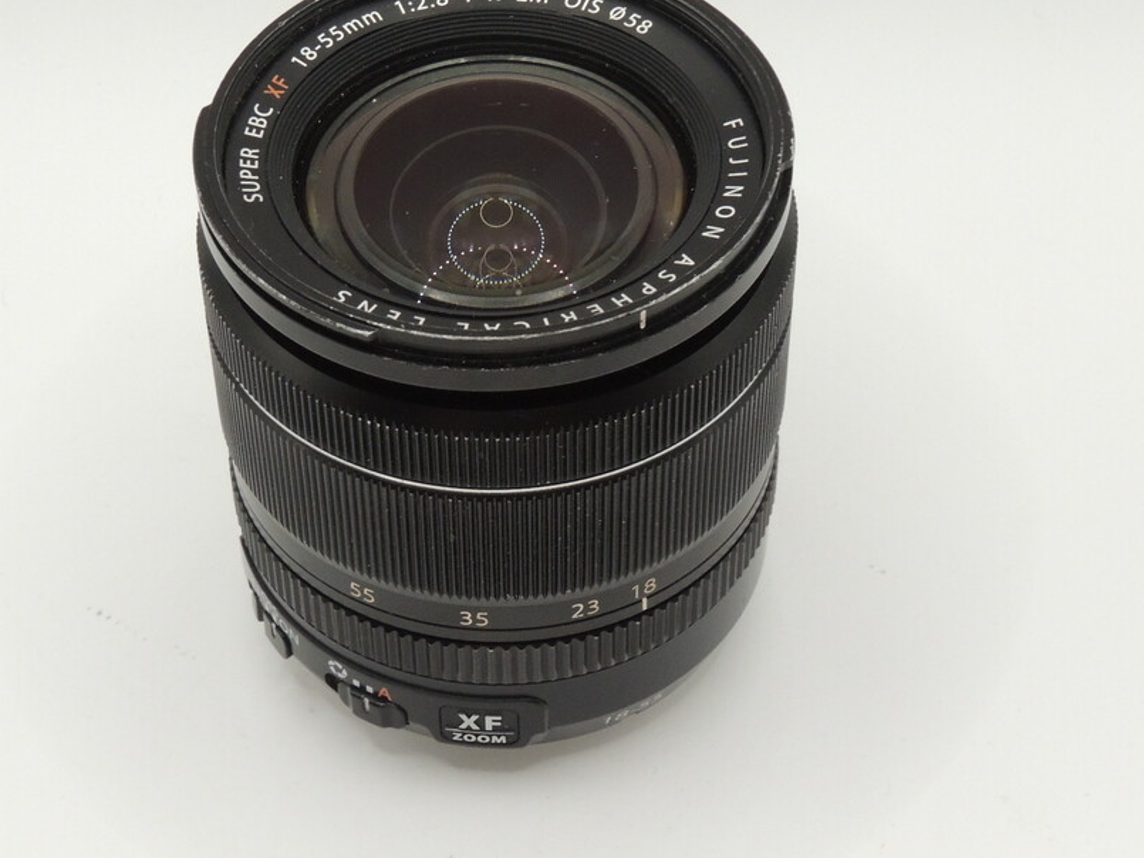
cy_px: 347
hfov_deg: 23.8
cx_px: 504
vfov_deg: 18.0
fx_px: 2710
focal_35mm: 82
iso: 400
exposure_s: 1/40
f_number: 5.2
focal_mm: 9.8
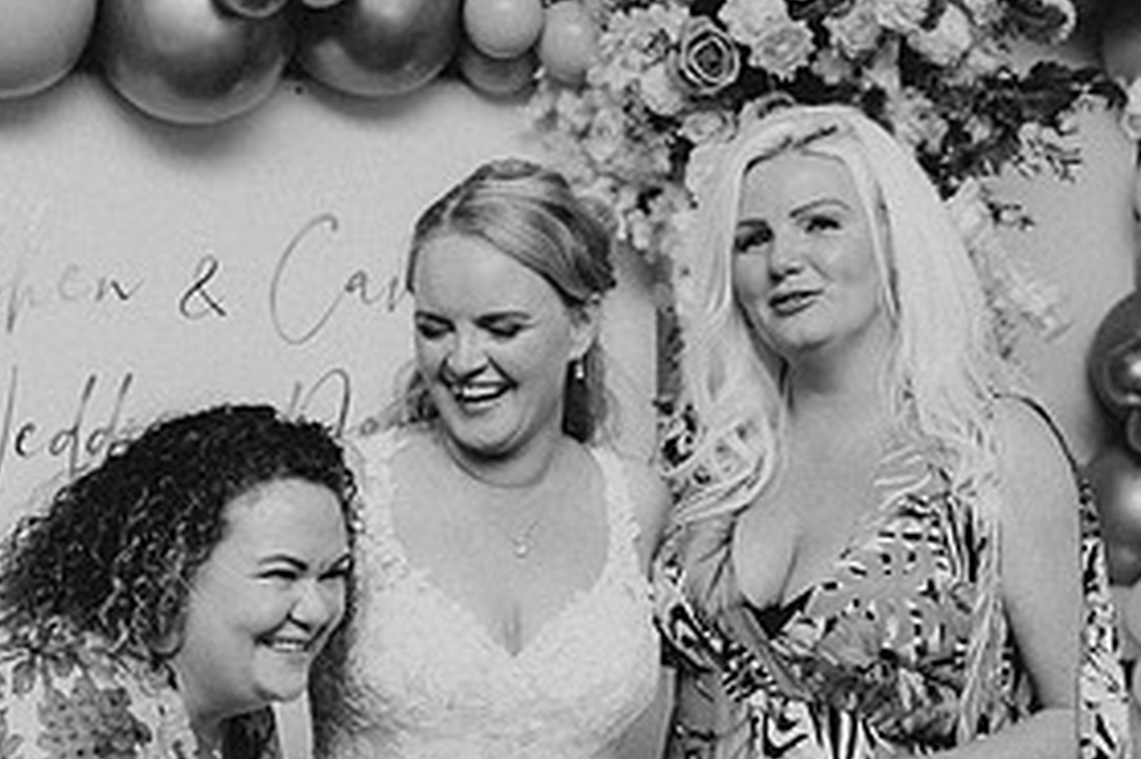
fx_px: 2249
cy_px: 626
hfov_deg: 28.5
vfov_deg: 18.9
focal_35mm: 71
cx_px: 517
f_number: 2.8
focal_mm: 34
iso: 2500
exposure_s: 1/200
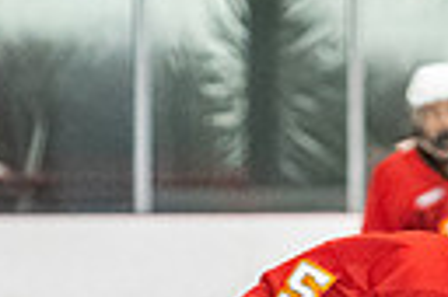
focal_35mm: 884
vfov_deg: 1.5
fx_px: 10987
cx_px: 276
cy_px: 803
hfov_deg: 2.3
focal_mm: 105
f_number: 2.8
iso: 3200
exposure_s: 1/800
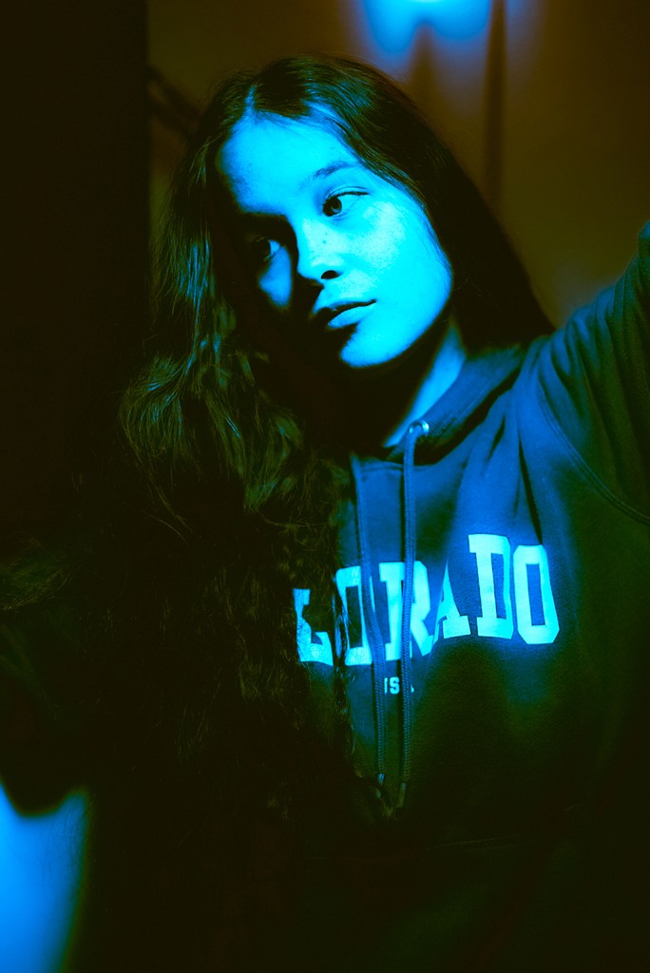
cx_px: 325
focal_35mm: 35
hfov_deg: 37.9
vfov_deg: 54.4
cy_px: 486
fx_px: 947
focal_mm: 35
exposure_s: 1/50
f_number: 1.4
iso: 200
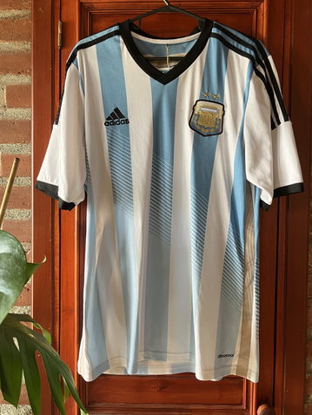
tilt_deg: -2.2
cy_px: 192
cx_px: 161
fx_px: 348
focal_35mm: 29
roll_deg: -0.2
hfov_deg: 48.3
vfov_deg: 61.6
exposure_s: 1/74
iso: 125
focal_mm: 5.1
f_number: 1.6
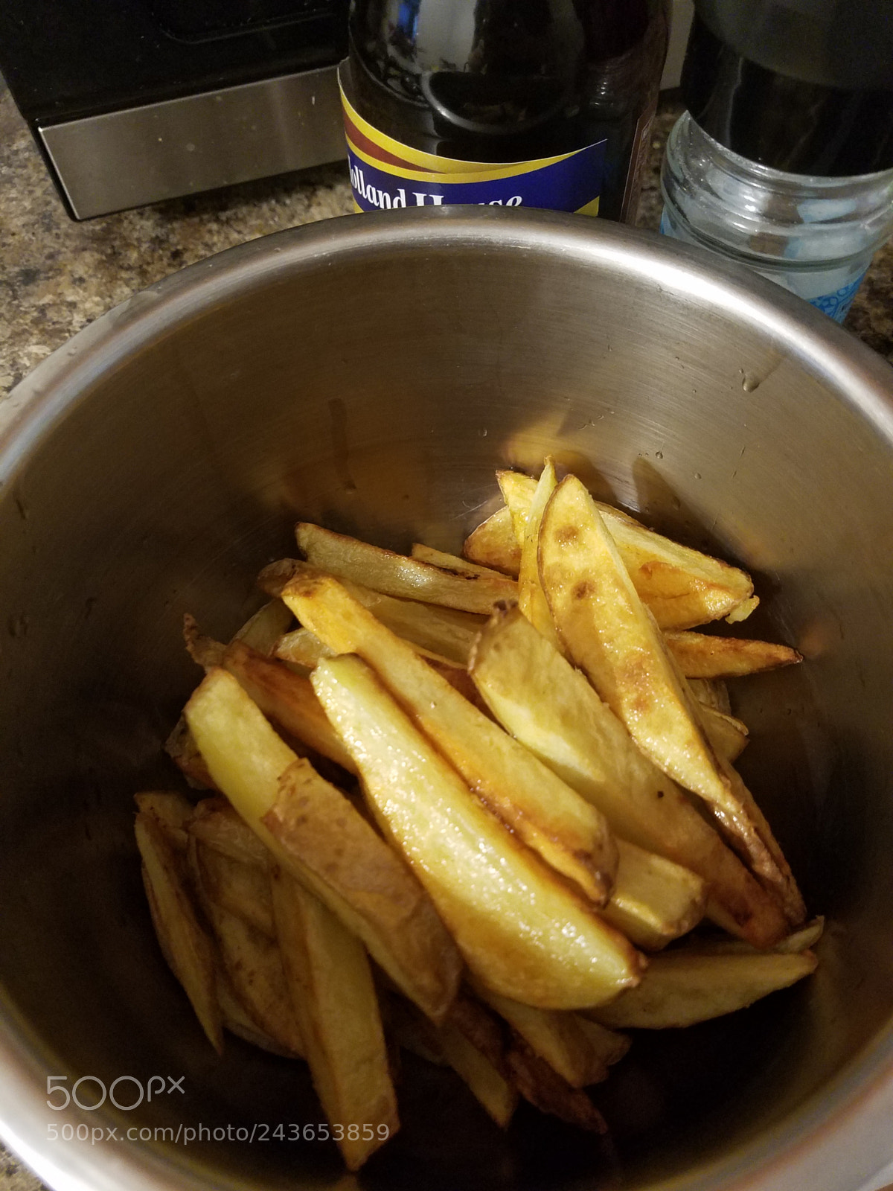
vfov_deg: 67.3
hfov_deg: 53.1
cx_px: 446
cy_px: 596
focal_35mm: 26
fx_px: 894
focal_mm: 4.2
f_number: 1.7
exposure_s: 1/12
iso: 200
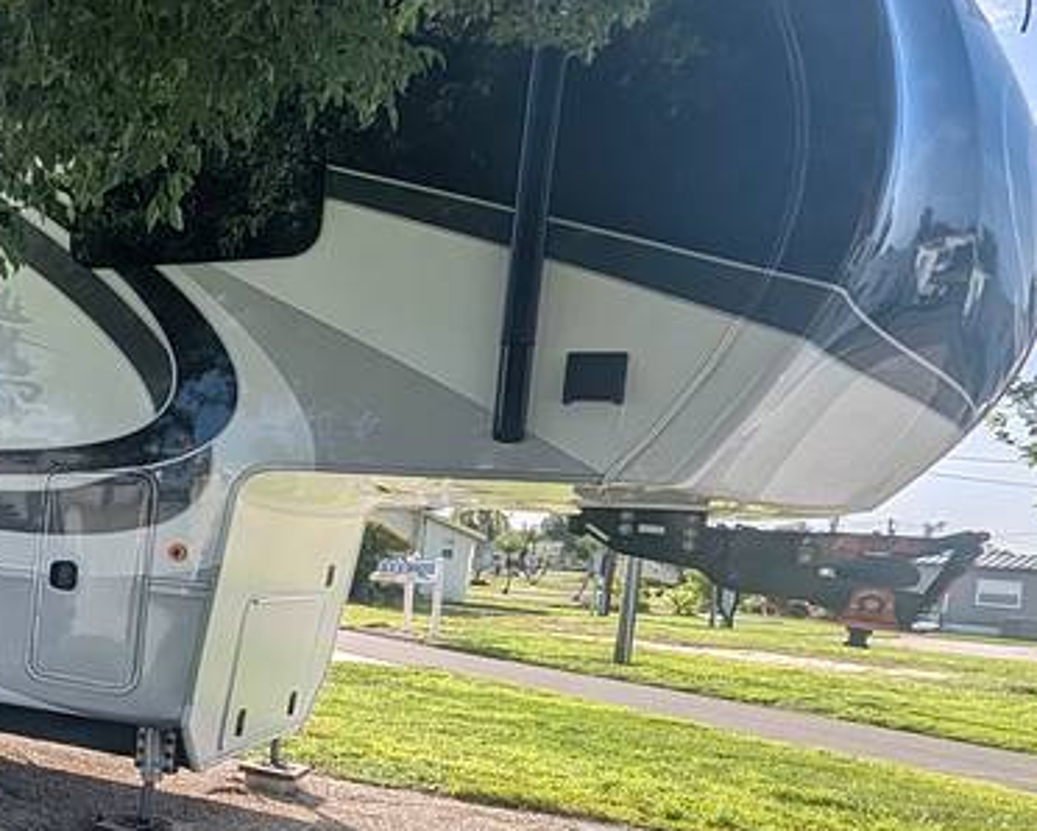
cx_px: -215
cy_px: 502
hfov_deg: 38.5
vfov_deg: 43.2
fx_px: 1044
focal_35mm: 34
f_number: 2.2
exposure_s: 1/1546
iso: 46
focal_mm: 1.95
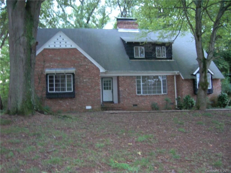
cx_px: 116
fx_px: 227
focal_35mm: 34
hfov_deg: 54.0
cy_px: 86
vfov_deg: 41.8
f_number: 2.9
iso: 200
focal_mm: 5.7
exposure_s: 1
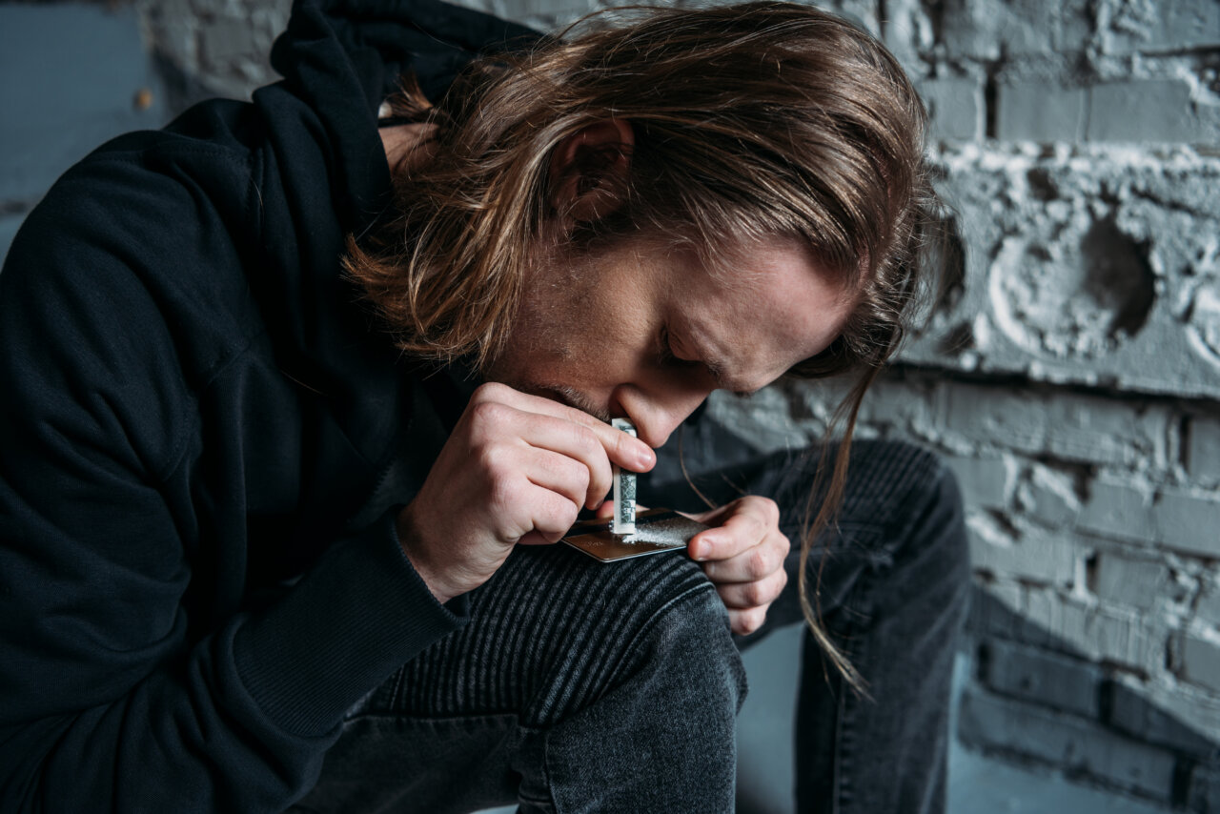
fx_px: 1085
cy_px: 407
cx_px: 610
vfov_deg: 41.1
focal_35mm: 32
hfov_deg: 58.7
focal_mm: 32
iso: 100
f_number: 3.5
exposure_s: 1/200
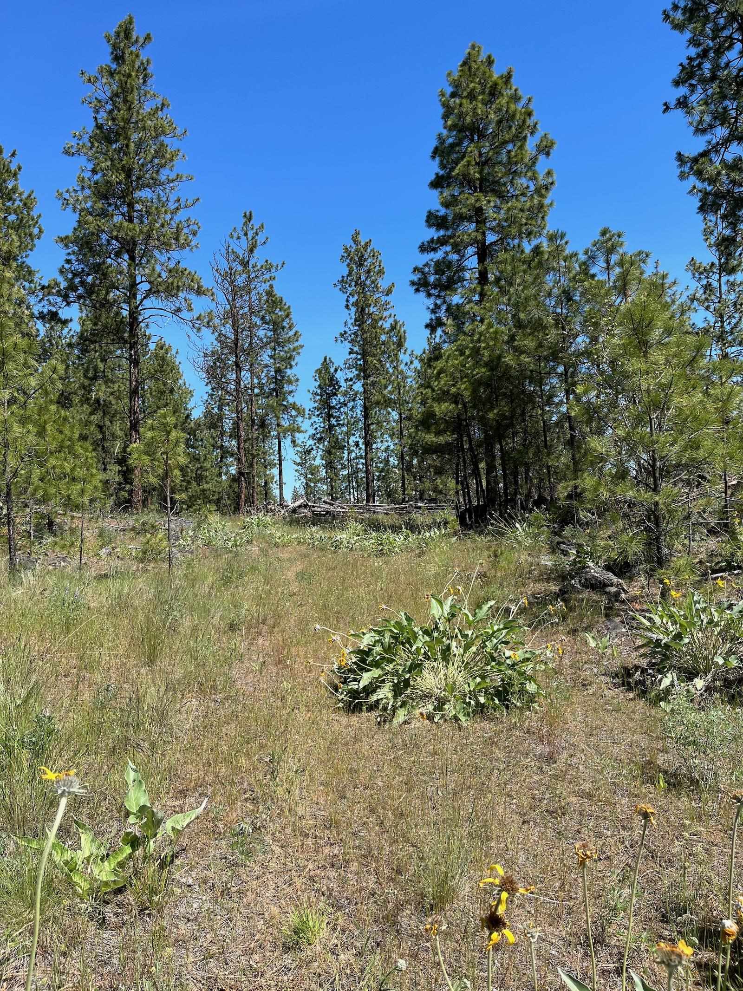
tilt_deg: +3.7
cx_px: 372
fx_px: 744
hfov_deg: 53.1
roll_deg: +0.4
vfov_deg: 67.3
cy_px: 496
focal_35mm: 26
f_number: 1.6
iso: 50
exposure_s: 1/2268
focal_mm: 5.1
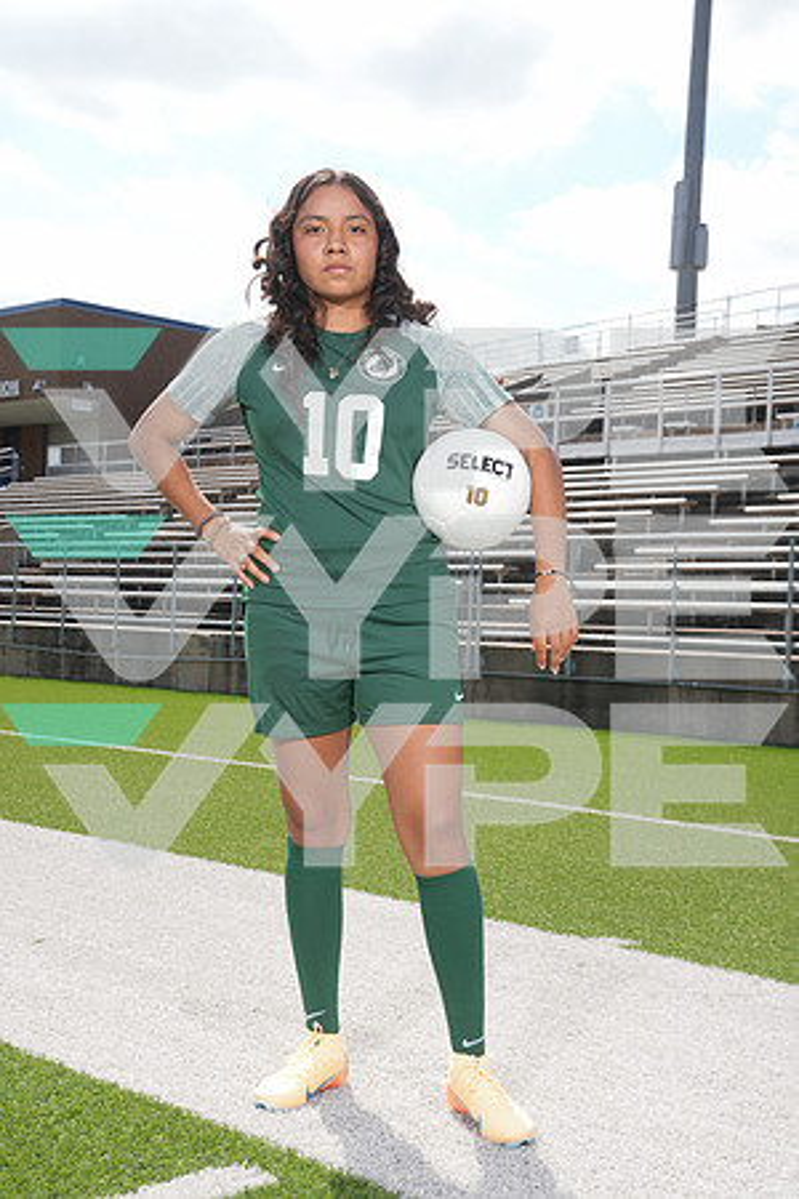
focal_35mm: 50
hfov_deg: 27.0
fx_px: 1664
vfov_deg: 39.6
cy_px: 600
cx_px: 400
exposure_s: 1/200
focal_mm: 50
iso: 200
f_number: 9
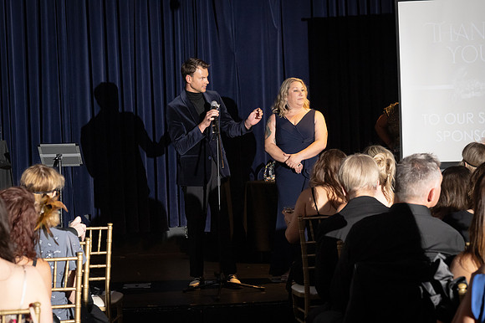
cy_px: 162
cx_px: 242
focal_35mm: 96
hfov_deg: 21.3
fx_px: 1293
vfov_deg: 14.2
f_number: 4.5
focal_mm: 64
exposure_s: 1/200
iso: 2500
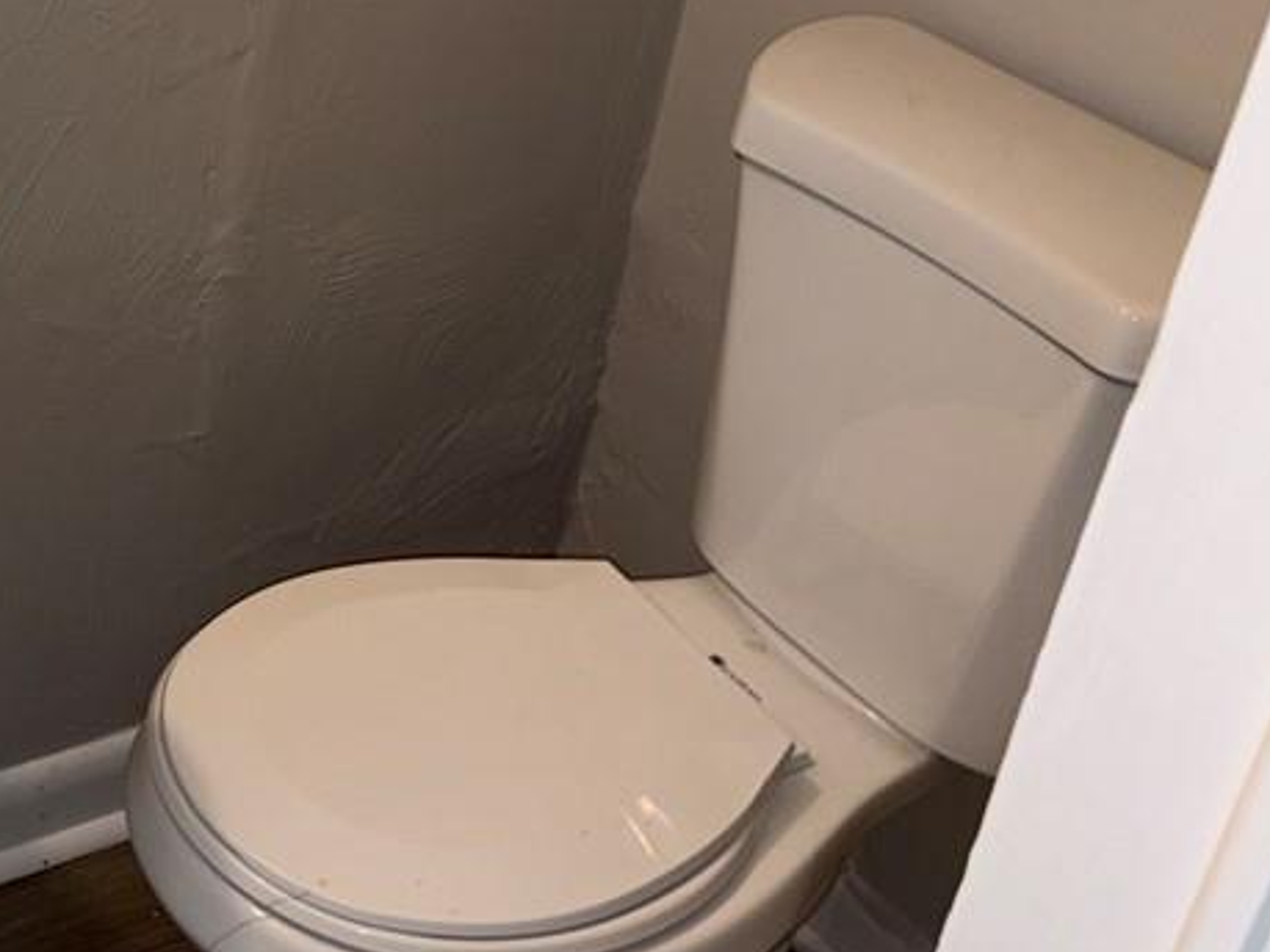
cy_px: 77
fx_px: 2127
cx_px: -22
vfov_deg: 24.4
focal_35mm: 58
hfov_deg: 30.7
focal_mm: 5.96
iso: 40
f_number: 1.6
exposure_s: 1/27
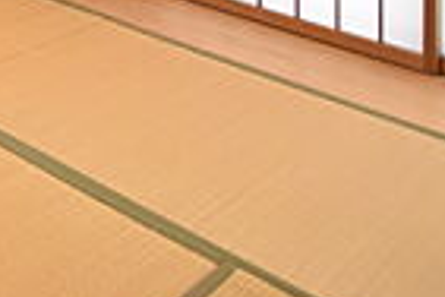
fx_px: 791
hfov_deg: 28.5
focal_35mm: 64
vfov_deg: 16.0
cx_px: -47
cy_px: -314
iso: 800
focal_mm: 10
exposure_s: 1/100
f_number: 5
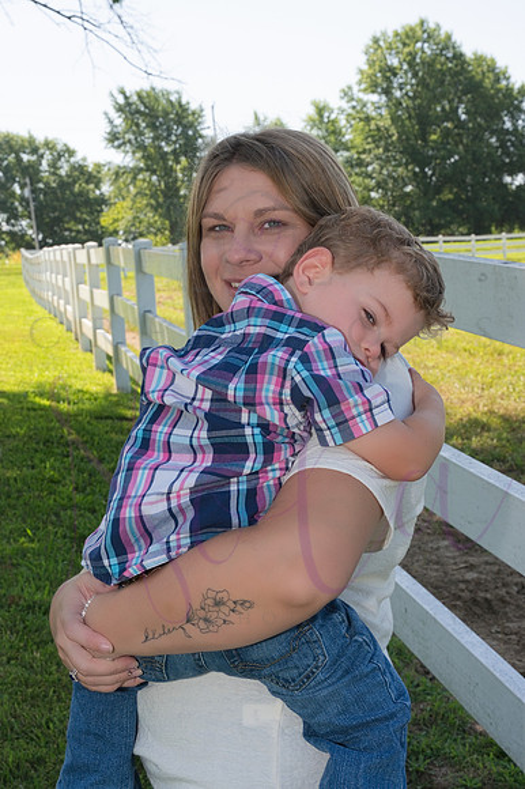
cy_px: 394
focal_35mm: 52
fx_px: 1139
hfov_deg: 26.0
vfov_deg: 38.2
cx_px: 262
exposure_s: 1/200
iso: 400
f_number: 14
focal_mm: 52
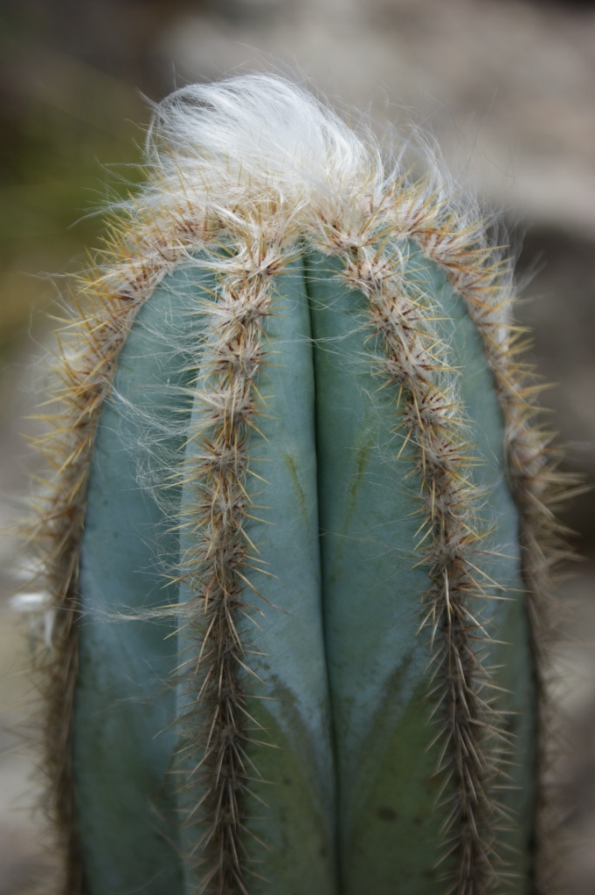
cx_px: 298
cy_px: 448
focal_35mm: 90
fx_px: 2235
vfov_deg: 22.6
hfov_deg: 15.2
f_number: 5.6
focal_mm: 60
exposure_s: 1/320
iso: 100
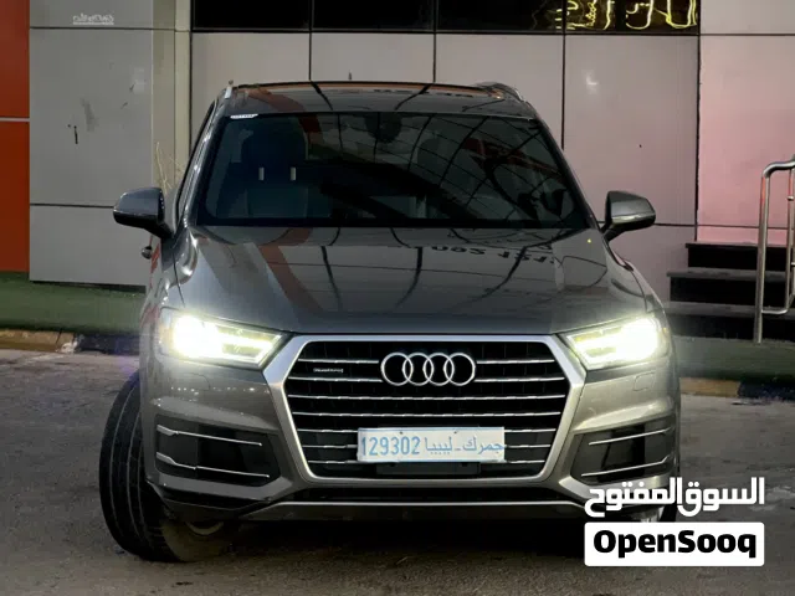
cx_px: 398
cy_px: 298
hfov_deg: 25.3
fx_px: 1768
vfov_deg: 19.1
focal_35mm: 77
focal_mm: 9
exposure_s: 1/20
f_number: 2.8
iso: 500
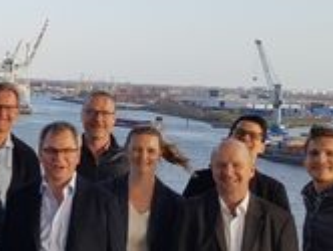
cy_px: 102
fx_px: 771
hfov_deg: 21.8
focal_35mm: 80
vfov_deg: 18.5
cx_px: -110
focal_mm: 4.2
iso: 40
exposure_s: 1/752
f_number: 1.7
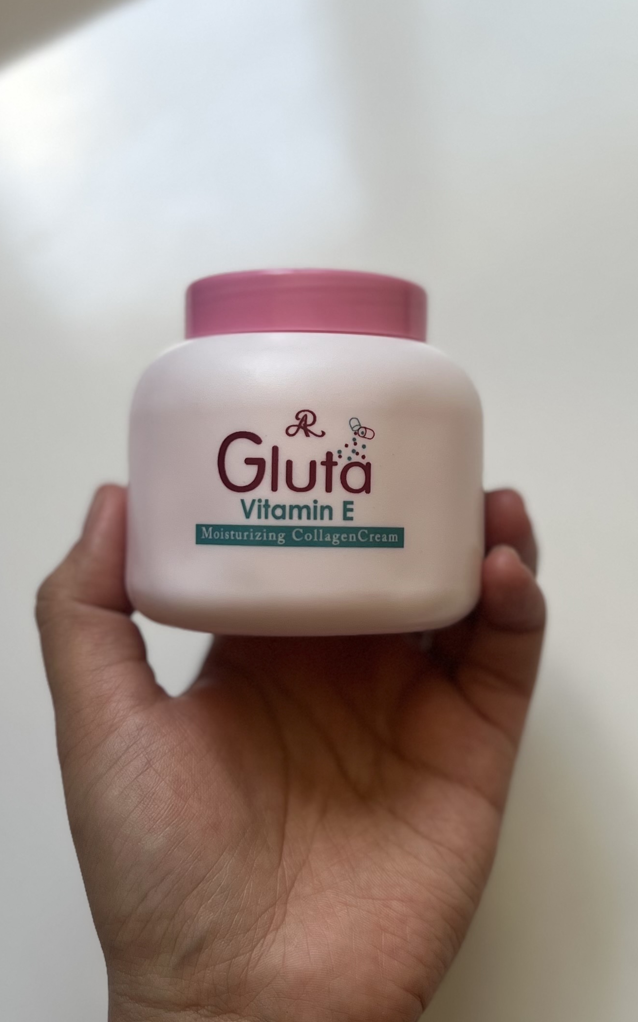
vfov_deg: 38.2
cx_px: 375
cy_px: 471
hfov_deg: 24.4
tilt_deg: -70.8
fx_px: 1475
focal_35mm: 53
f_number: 1.5
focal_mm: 5.7
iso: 32
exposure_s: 1/137
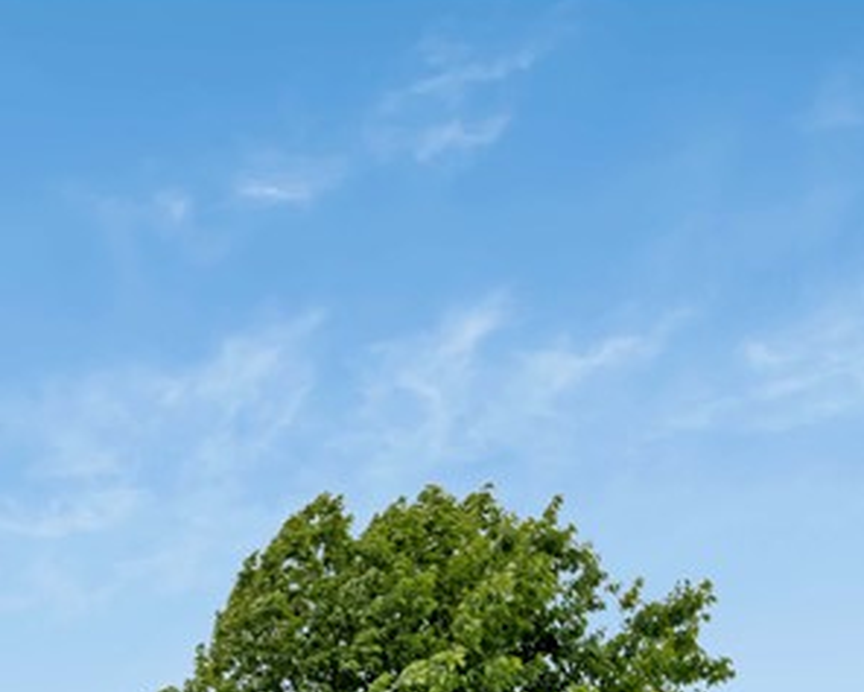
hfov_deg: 31.5
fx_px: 1407
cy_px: 1037
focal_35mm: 55
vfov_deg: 22.6
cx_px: -6
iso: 100
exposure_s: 1/100
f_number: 7.1
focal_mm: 16
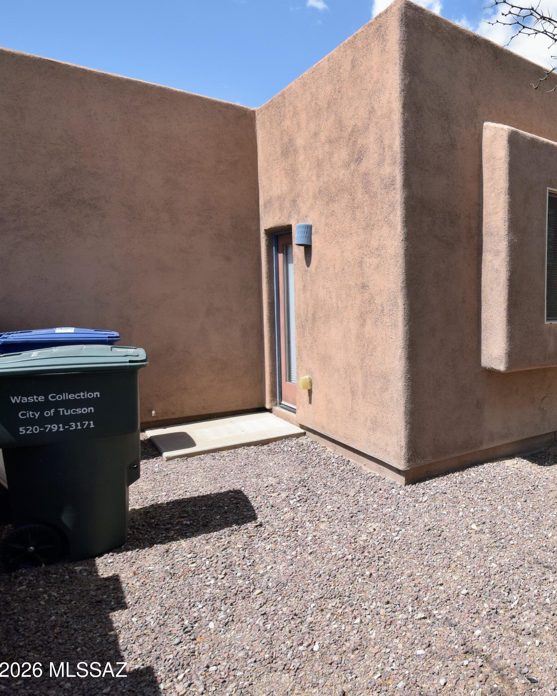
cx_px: 515
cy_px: 347
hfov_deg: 51.4
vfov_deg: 70.9
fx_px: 489
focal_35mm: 24
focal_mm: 11
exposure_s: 1/800
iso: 400
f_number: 9
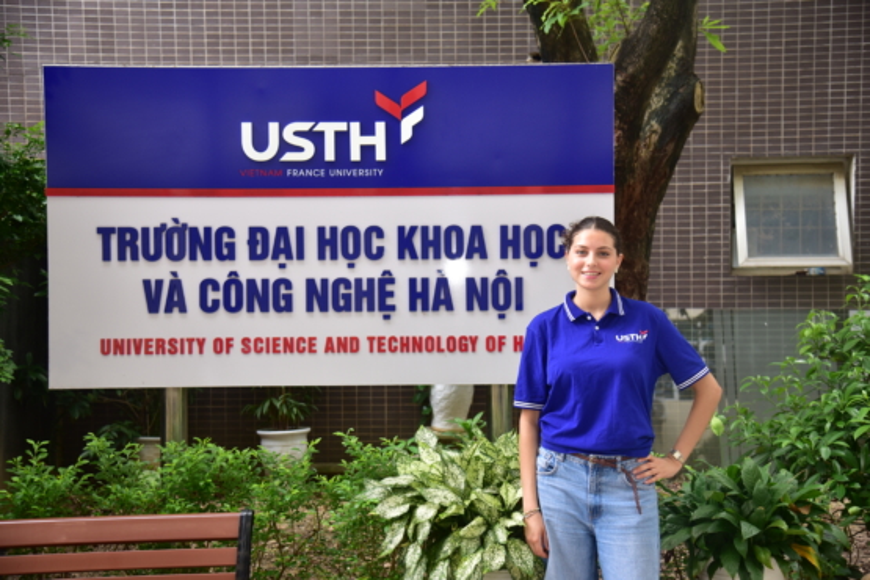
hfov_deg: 41.1
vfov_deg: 28.1
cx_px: 435
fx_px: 1160
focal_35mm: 48
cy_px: 290
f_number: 4
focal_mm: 48
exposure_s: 1/200
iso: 500
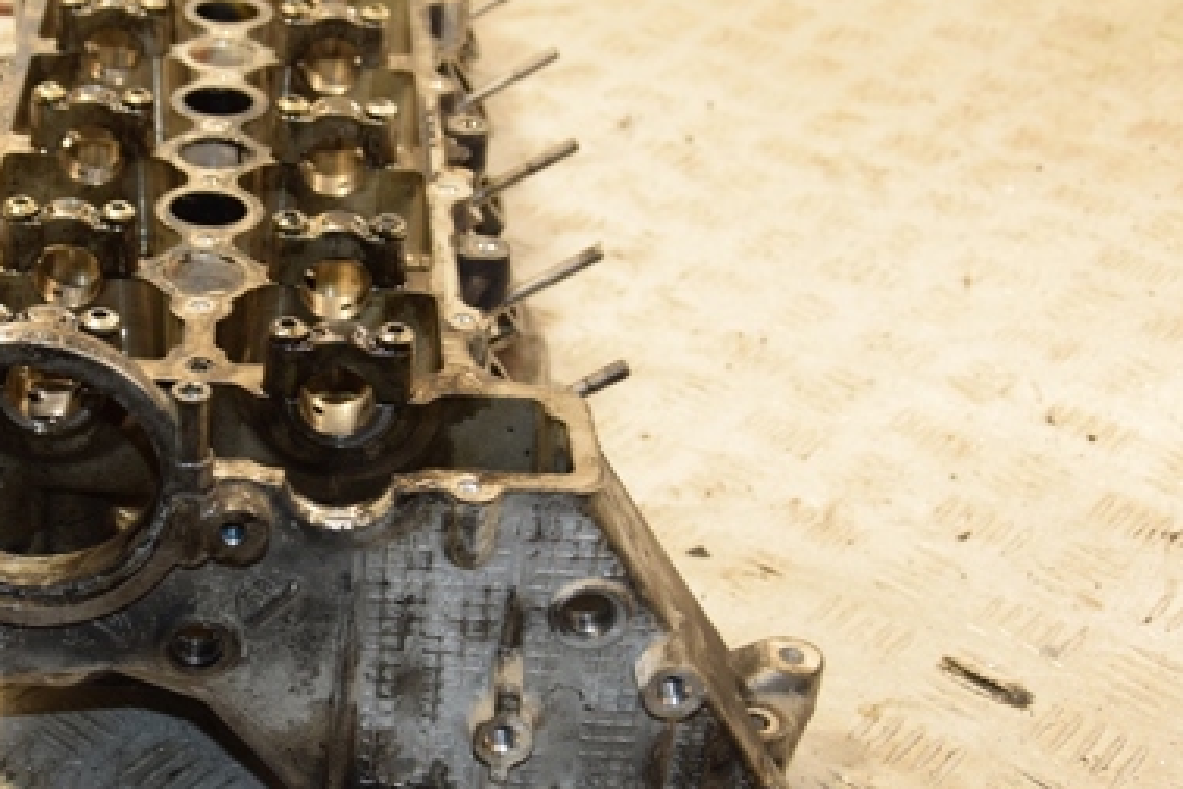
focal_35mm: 66
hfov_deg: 29.7
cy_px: 382
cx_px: 222
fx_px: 2169
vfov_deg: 20.6
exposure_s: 1/200
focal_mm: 26
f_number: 5
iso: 800
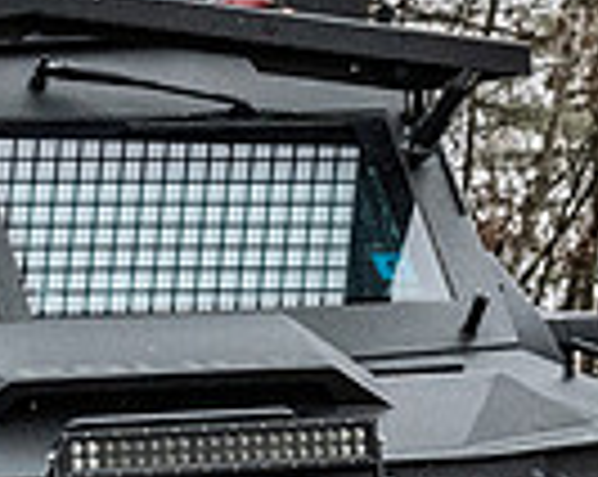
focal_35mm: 355
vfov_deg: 4.3
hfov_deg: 5.5
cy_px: 525
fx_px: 6274
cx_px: 382
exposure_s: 1/2000
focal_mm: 54
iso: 3200
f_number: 5.6
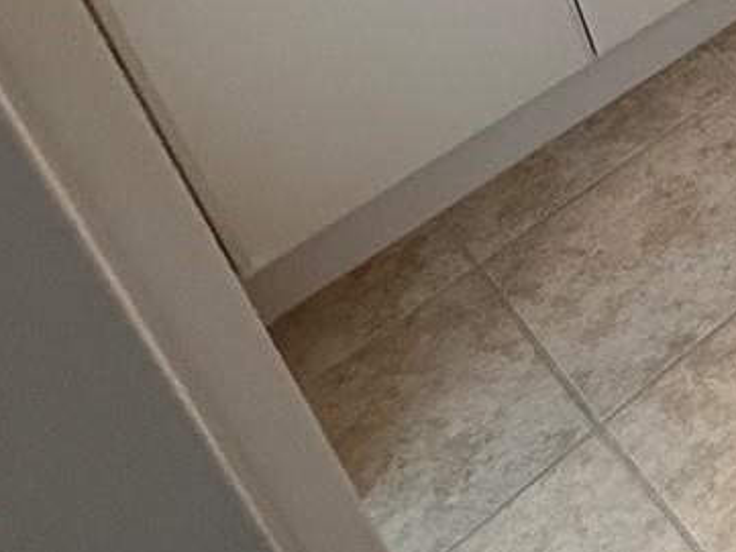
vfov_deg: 16.8
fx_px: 1319
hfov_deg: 18.0
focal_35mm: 62
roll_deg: -0.7
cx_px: 1545
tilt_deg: -22.0
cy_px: -591
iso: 160
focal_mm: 2.22
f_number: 2.2
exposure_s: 1/120
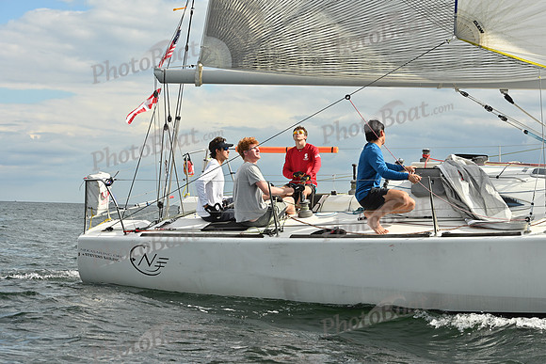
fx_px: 1244
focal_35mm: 82
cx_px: 273
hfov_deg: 24.8
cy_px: 182
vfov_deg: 16.7
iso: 250
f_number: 8
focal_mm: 82
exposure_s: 1/800
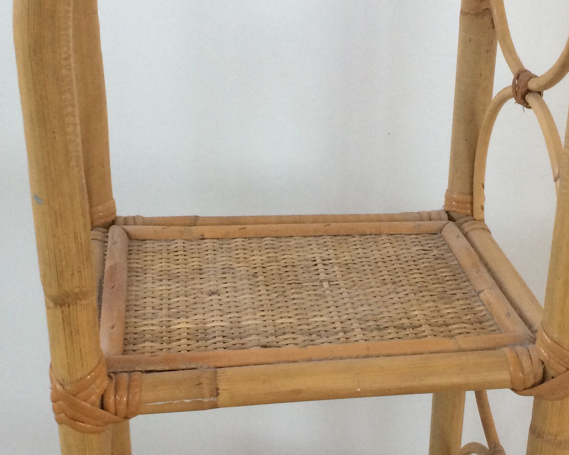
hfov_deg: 30.5
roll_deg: +0.7
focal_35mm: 62
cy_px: 259
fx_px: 1044
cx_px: 311
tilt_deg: -25.8
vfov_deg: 24.6
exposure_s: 1/33
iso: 80
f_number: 2.2
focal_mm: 4.15
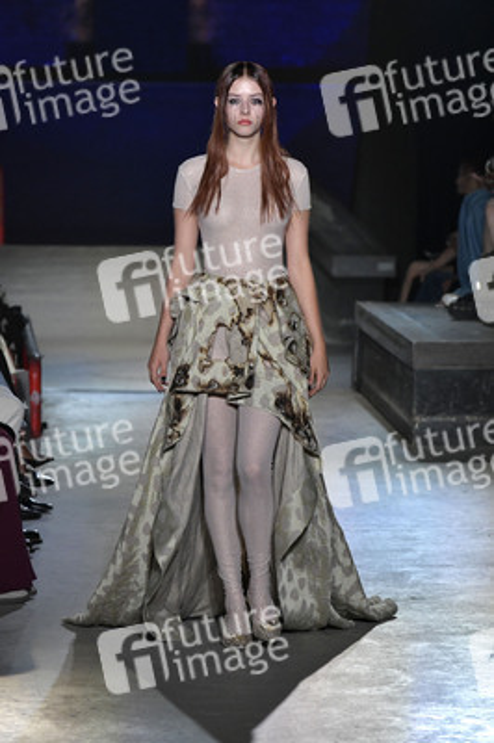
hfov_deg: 6.0
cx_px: 247
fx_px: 4701
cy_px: 372
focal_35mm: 228
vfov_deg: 9.0
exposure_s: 1/400
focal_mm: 190
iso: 2500
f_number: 7.1
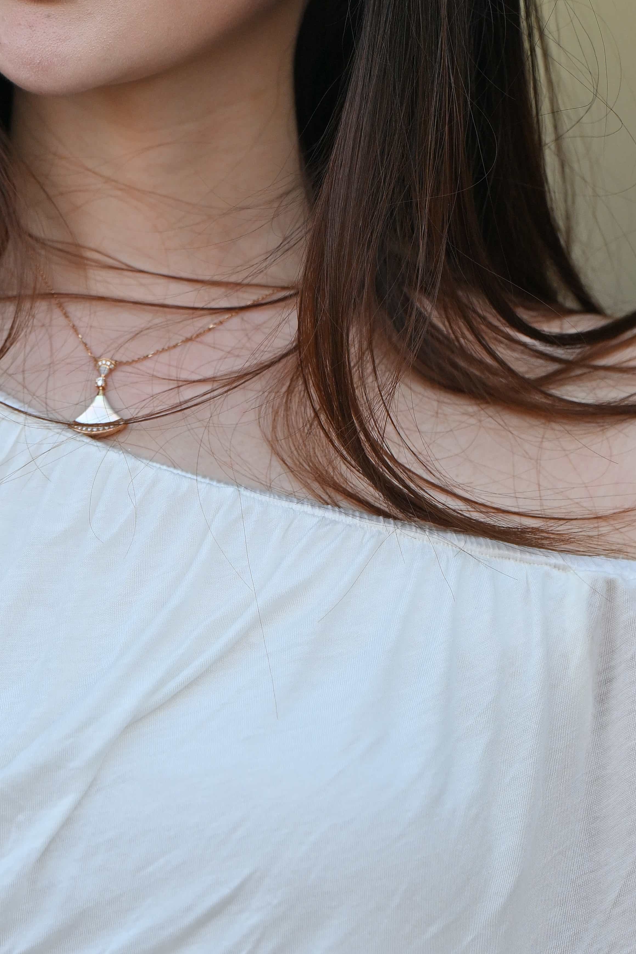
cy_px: 207
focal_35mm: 309
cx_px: 189
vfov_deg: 6.7
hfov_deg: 4.4
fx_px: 8186
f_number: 3.5
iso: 450
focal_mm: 130
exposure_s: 1/800
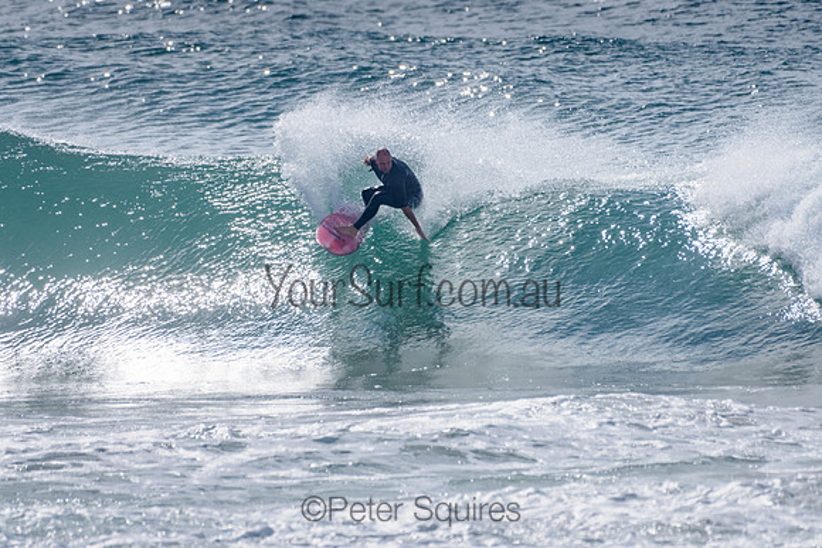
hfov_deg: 3.4
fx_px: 13980
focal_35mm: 612
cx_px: 352
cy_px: 213
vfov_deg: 2.2
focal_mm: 500
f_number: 5.6
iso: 64
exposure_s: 1/2000
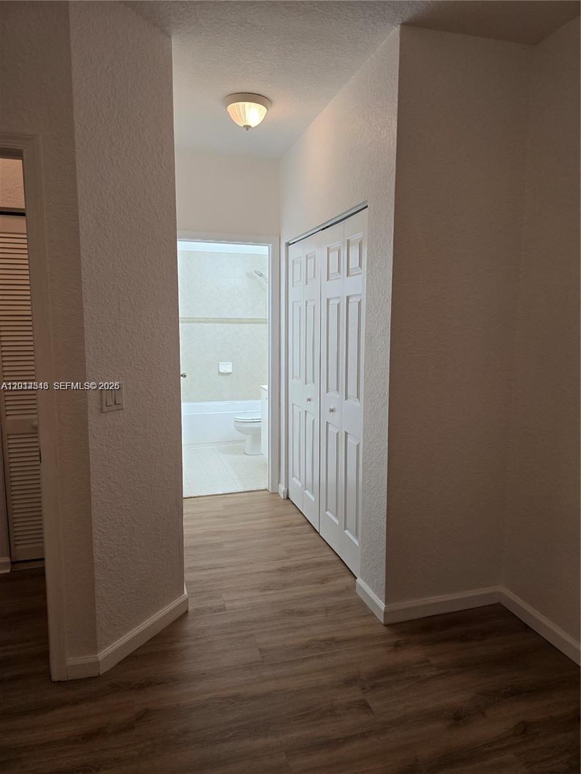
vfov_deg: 73.9
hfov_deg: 58.9
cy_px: 387
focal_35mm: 23
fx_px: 515
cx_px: 290
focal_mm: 6.3
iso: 160
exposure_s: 1/120
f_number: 1.7
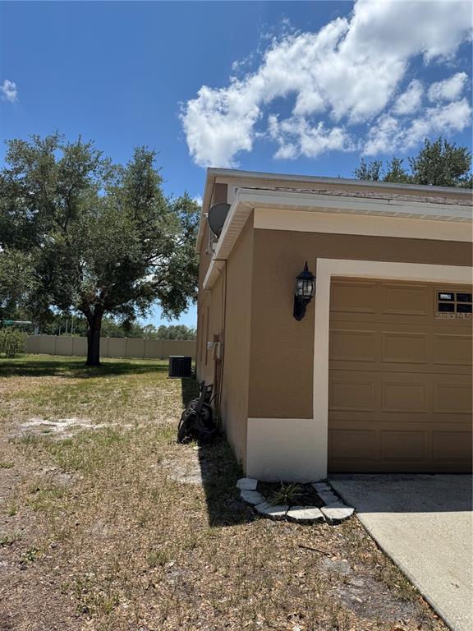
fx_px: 437
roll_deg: -2.6
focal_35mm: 24
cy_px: 316
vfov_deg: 71.6
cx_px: 236
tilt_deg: +4.7
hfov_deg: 56.8
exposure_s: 1/4950
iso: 80
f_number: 1.78
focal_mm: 6.76
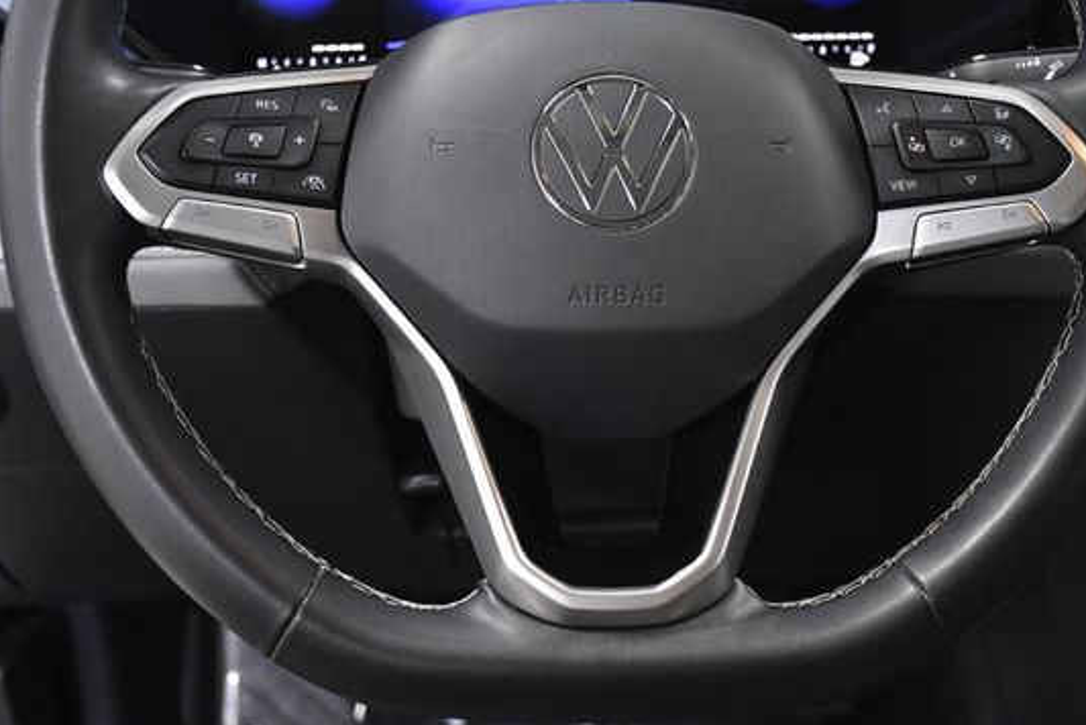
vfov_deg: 28.1
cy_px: 302
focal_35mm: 48
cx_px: 601
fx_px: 1449
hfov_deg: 41.0
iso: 2500
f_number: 4.5
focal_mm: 27
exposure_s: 1/160
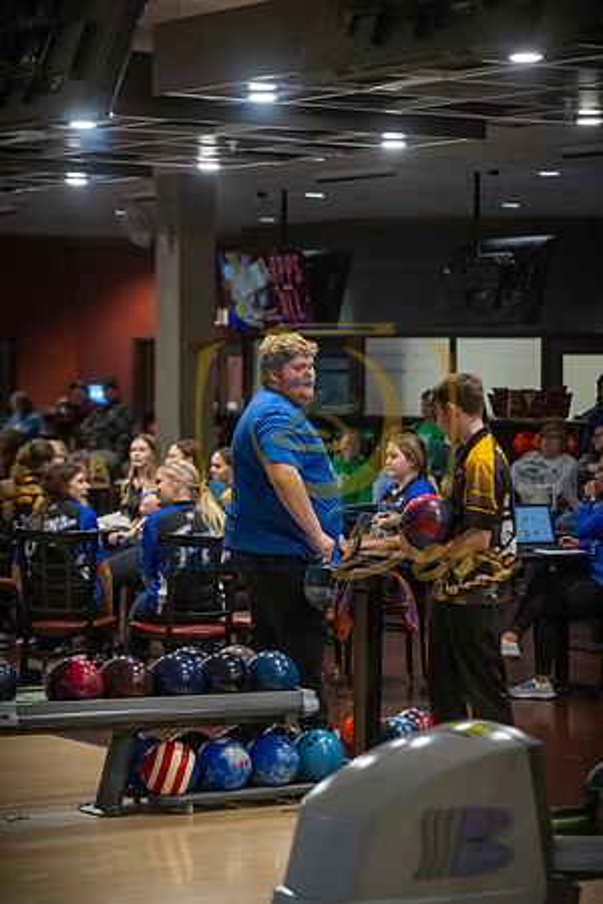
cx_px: 302
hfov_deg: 13.0
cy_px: 452
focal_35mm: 105
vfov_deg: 19.5
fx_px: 2638
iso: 4000
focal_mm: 105
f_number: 3.5
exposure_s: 1/800
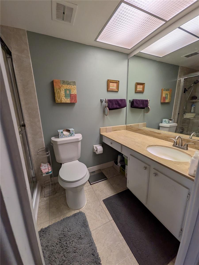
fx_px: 107
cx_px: 100
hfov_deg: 85.7
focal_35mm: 14
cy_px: 132
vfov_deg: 102.1
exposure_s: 1/120
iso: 55
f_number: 2.2
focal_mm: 1.85
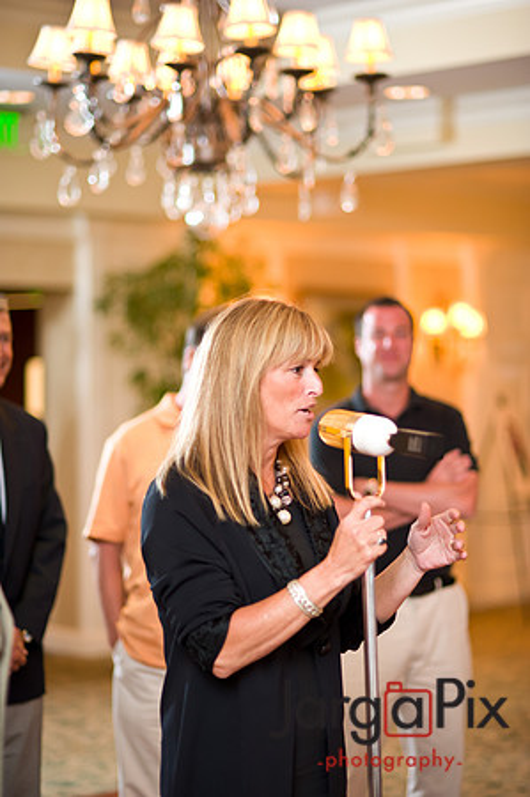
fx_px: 1881
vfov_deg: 23.9
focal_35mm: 85
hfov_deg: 16.0
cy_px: 398
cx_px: 265
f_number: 1.8
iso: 1600
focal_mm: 85
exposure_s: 1/250
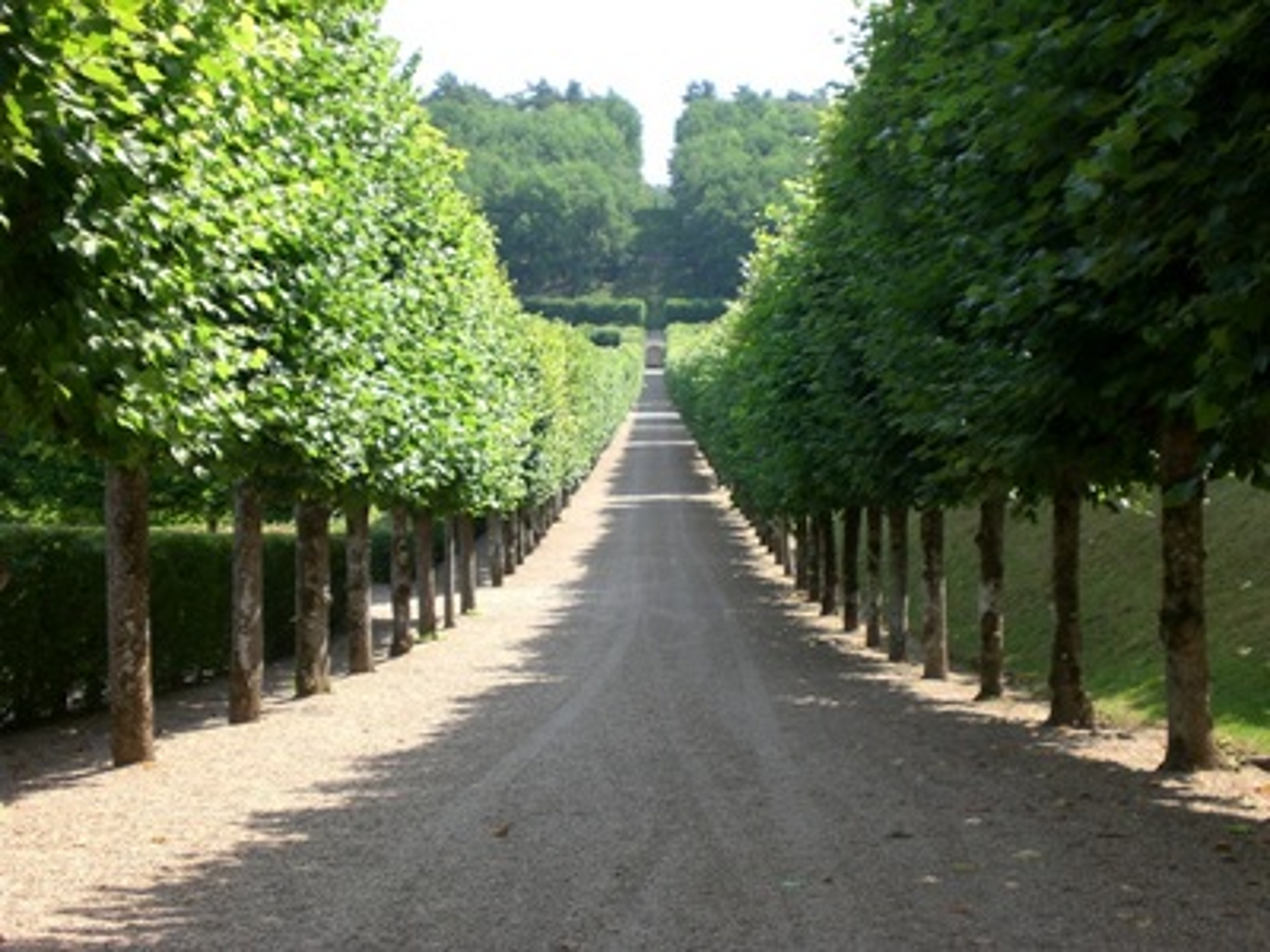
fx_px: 1871
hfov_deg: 37.5
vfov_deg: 28.6
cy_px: 476
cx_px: 635
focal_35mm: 51
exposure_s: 1/250
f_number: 3.6
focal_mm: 8.44
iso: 50
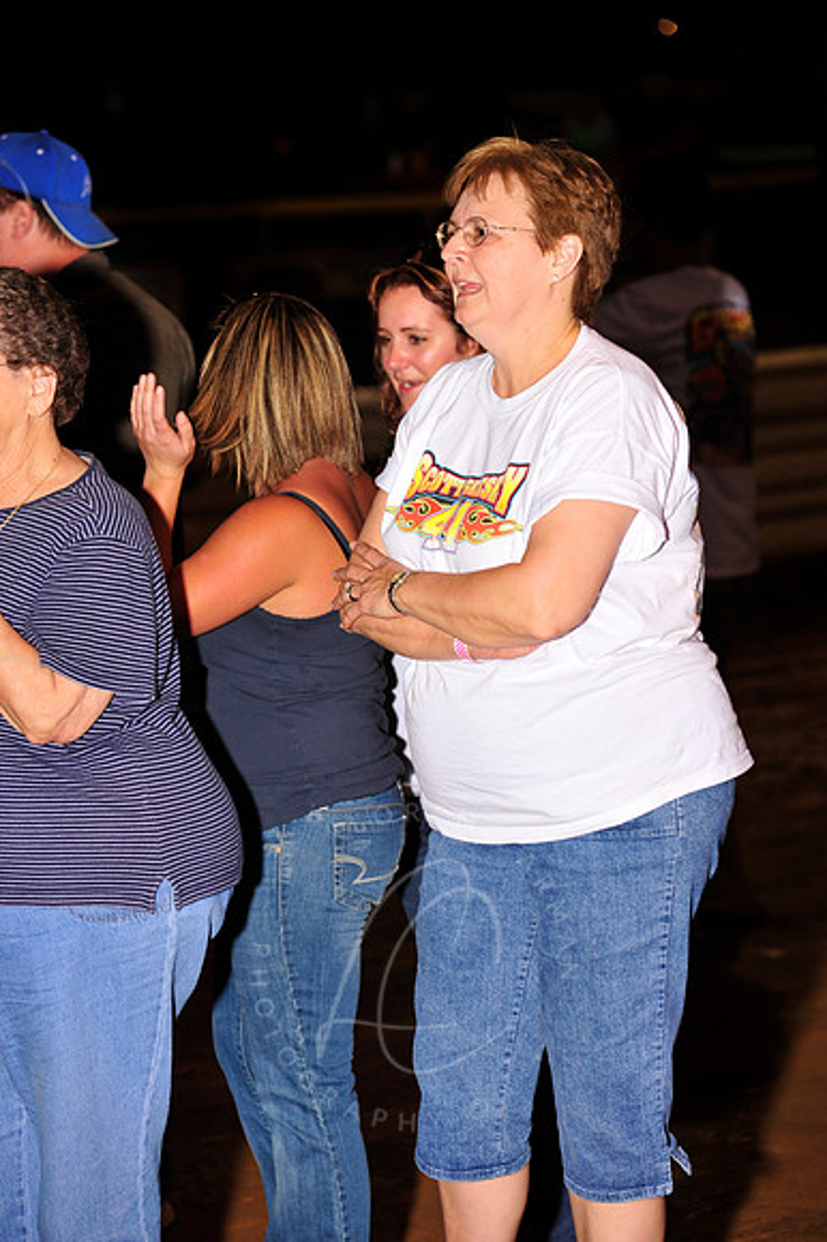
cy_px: 621
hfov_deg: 9.5
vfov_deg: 14.2
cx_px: 414
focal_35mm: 145
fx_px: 5002
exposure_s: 1/200
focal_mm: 145
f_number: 5.6
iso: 500
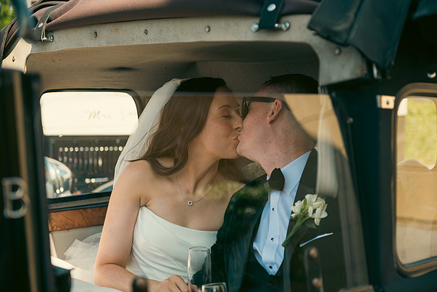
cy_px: 146
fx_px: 850
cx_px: 218
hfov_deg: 28.8
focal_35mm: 70
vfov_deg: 19.5
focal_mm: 70
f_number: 3.5
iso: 125
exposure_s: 1/400
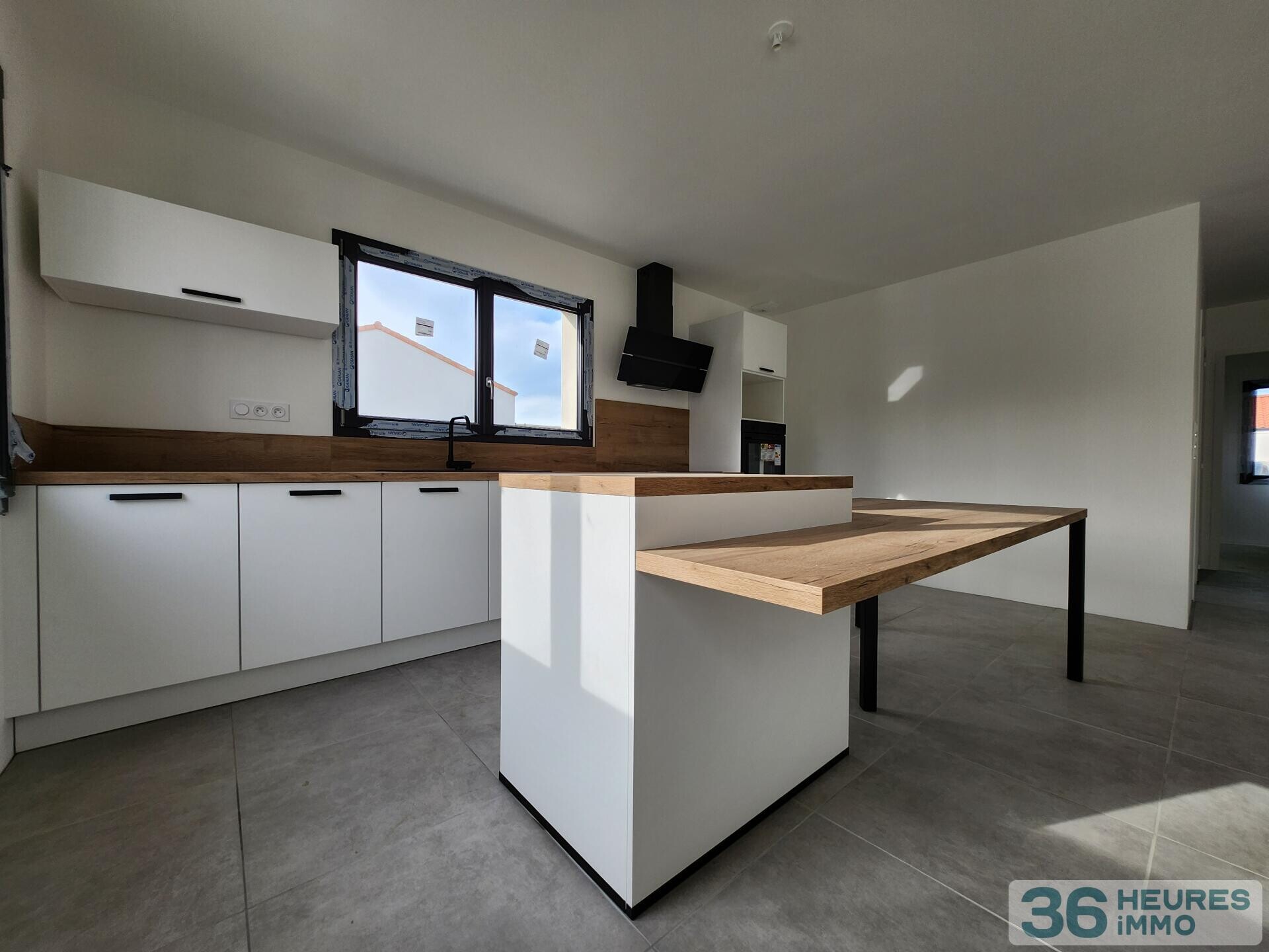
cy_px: 476
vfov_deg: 89.9
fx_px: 477
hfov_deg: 106.2
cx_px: 634
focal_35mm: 13
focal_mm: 1.74
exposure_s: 1/180
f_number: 2.2
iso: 32
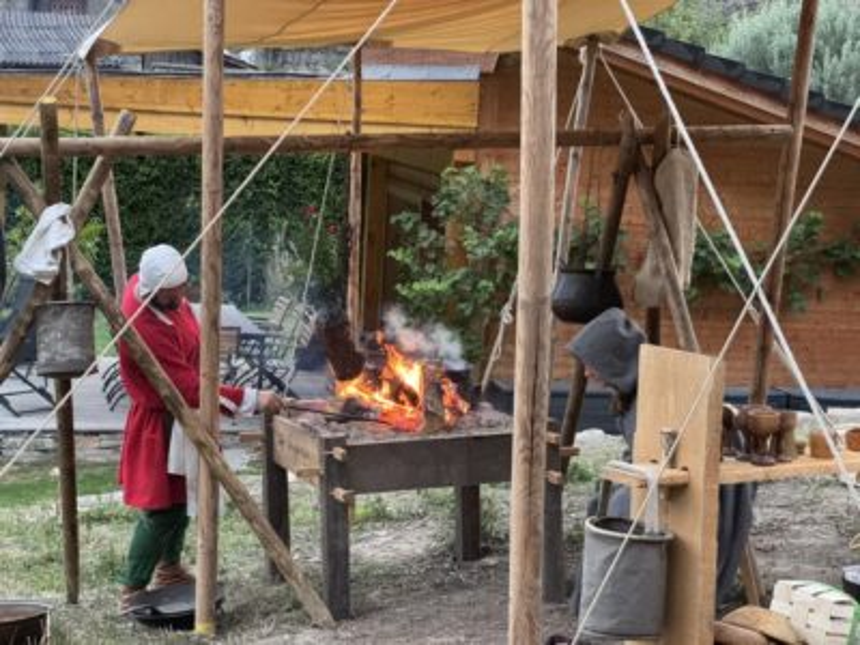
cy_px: 322
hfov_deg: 25.3
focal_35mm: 77
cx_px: 430
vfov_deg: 19.1
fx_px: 1913
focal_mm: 9
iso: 640
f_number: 2.8
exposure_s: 1/60
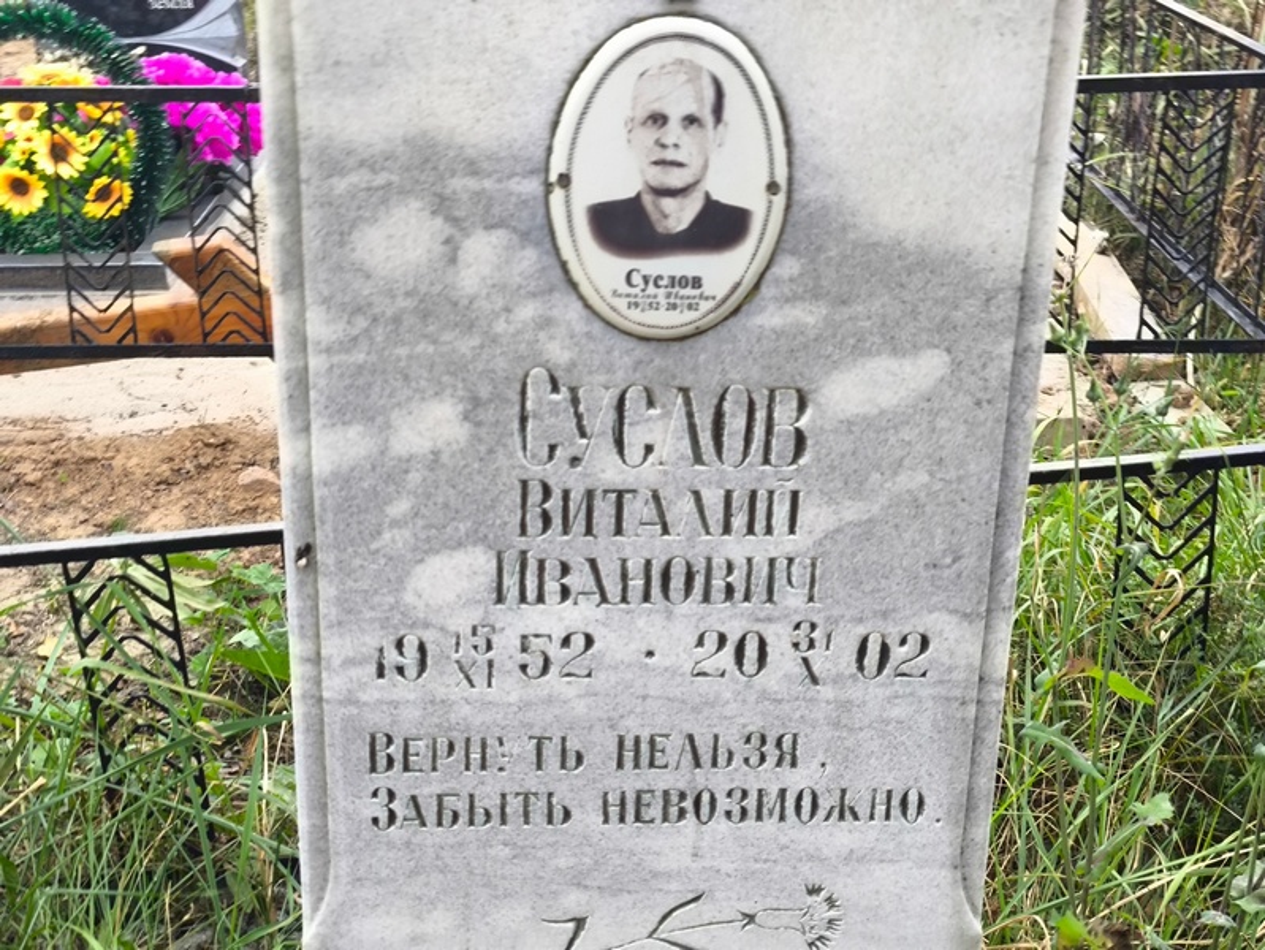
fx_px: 1828
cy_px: 475
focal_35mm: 50
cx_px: 632
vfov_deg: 29.1
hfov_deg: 38.2
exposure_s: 1/60
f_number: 1.7
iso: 64
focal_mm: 4.71
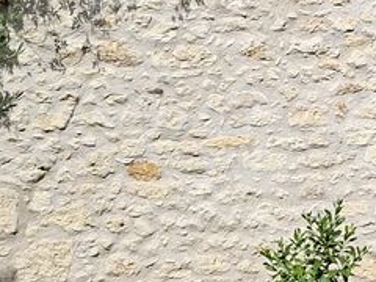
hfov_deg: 18.1
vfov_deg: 14.9
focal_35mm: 96
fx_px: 1043
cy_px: -45
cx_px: 569
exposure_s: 1/2227
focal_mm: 5.54
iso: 50
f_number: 1.8
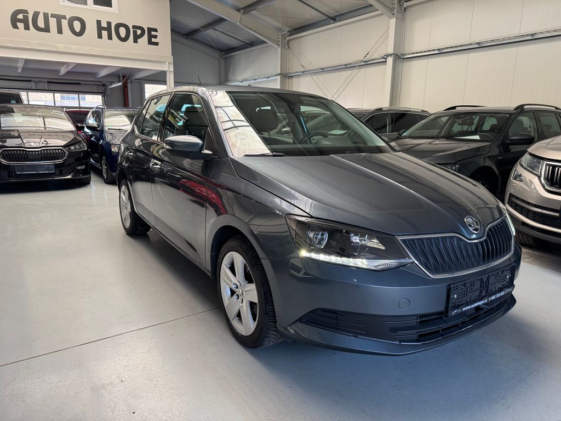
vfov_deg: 56.8
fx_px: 389
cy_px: 210
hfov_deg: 71.6
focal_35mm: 24
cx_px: 280
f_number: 1.78
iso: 200
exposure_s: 1/117
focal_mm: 6.76
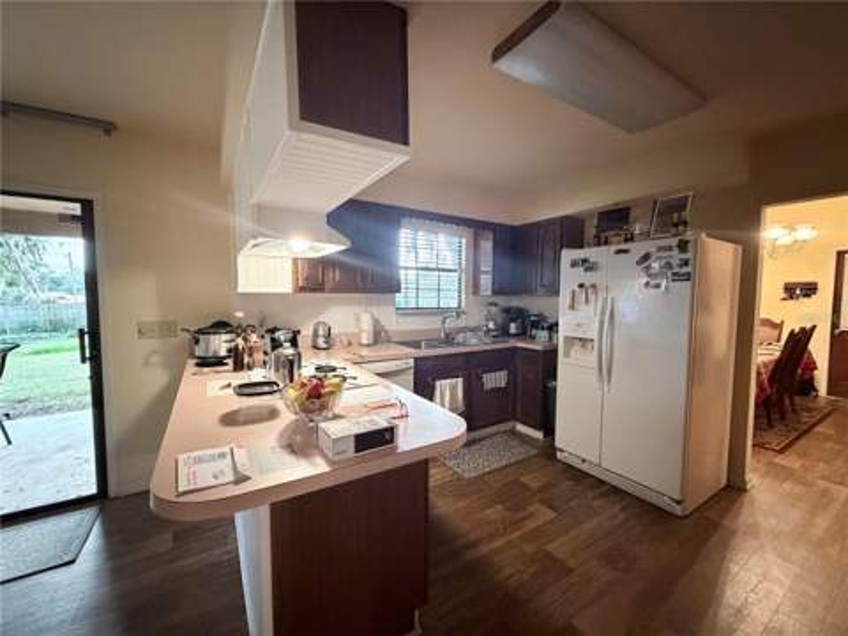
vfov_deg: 85.7
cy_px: 318
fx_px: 343
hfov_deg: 102.1
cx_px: 424
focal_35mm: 14
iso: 1000
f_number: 2.2
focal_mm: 2.22
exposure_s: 1/40
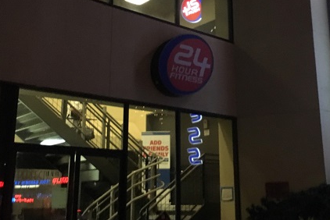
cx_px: 181
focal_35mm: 50
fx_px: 459
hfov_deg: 39.5
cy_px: 77
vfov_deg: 26.9
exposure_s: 1/15
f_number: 2.2
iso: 320
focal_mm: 4.15
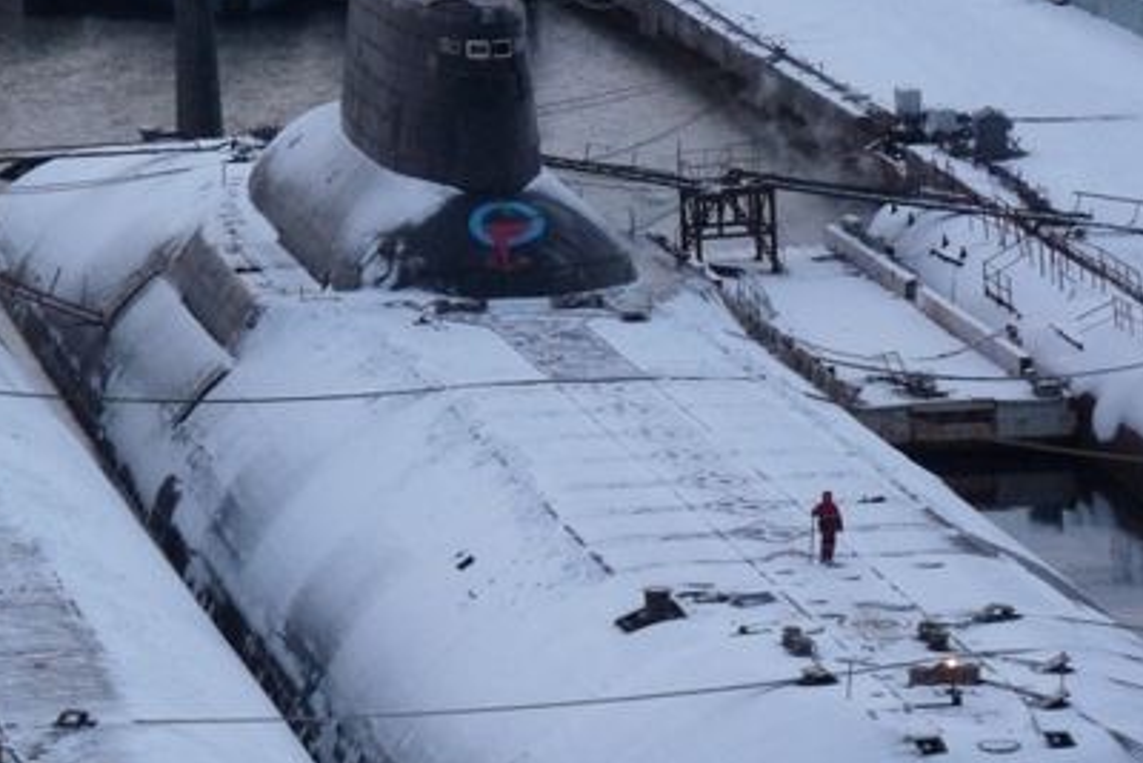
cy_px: 686
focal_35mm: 235
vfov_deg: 5.8
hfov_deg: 8.7
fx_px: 7464
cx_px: 331
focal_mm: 20.1
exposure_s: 1/40
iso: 320
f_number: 3.6
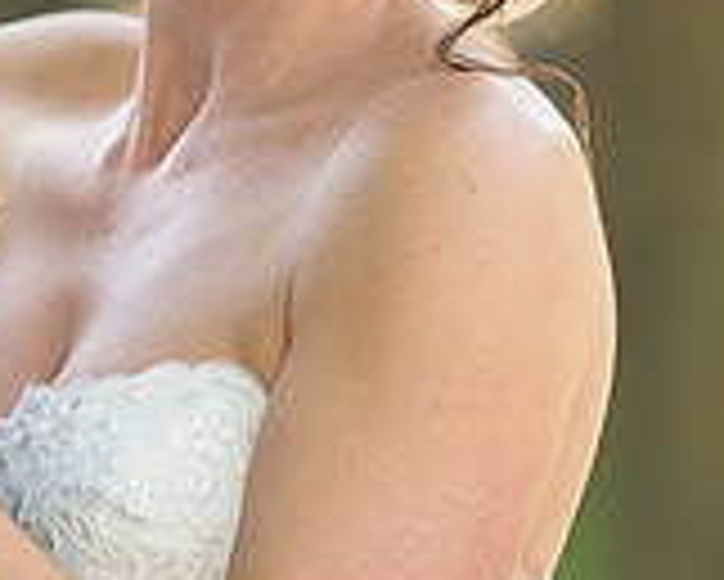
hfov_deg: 3.2
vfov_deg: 2.6
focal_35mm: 607
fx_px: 13014
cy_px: 56
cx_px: 162
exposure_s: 1/200
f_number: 3.2
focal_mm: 180
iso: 200
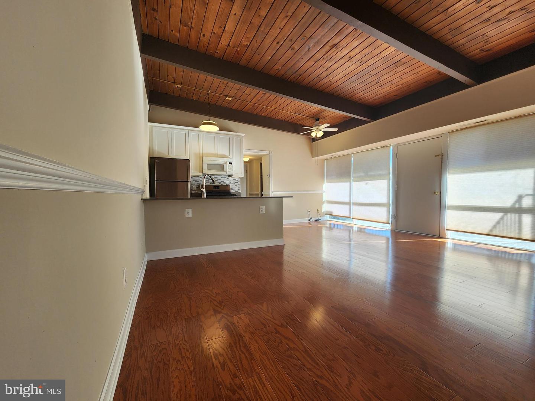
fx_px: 201
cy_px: 200
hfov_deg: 106.2
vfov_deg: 89.9
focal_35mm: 13
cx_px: 268
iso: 80
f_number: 2.2
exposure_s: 1/120
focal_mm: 2.2
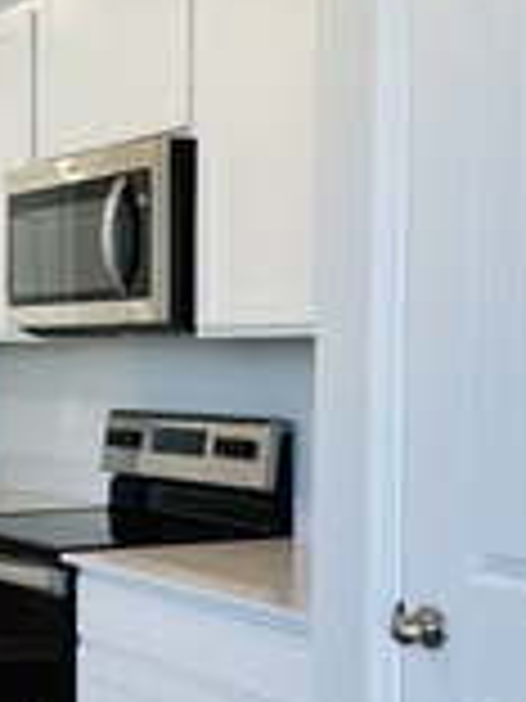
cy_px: 454
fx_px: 1560
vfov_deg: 25.2
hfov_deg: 18.6
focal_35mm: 77
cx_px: -2
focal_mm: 6.86
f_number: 1.78
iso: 100
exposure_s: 1/120
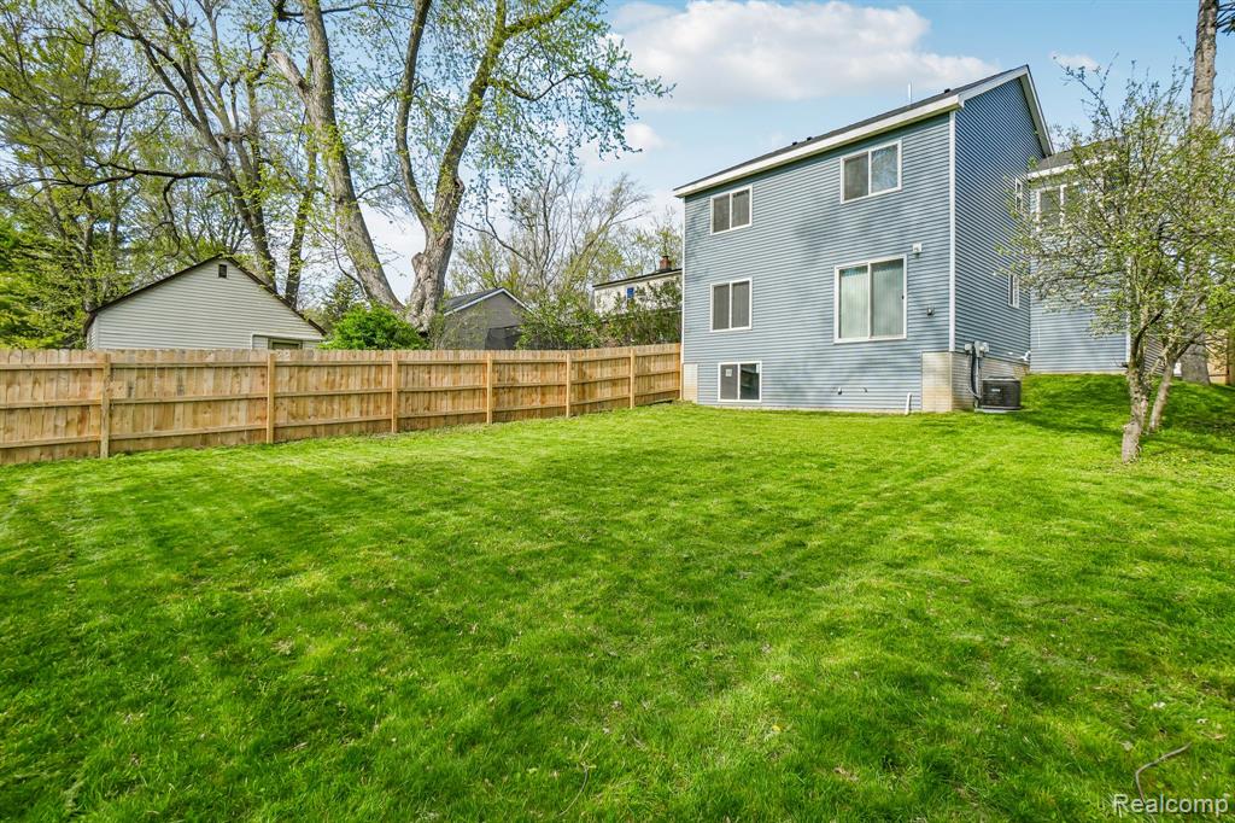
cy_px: 412
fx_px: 514
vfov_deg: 77.3
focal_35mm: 15
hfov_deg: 100.4
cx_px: 618
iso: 100
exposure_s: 1/125
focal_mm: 10
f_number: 8
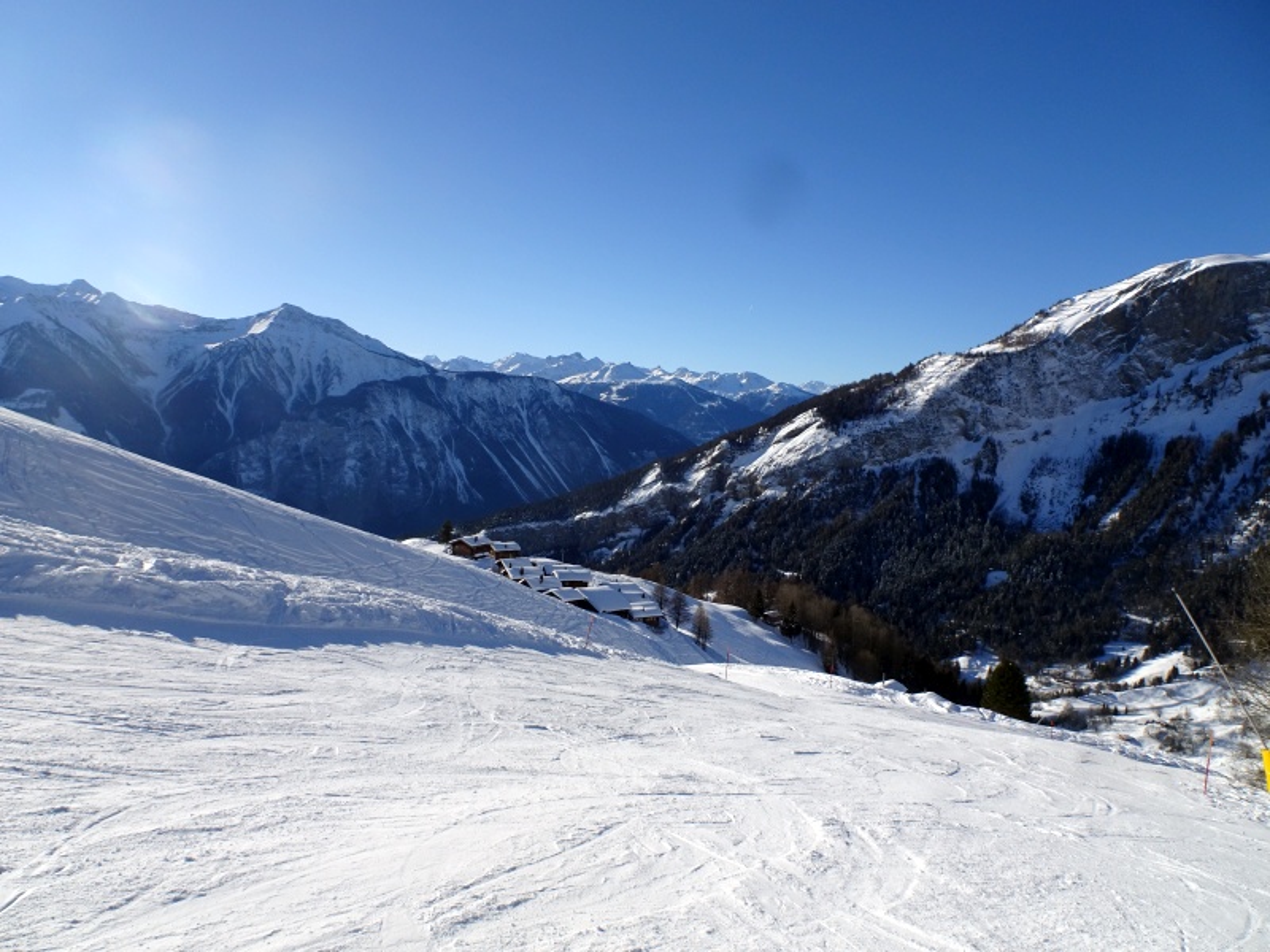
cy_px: 476
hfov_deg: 71.6
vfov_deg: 56.8
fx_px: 881
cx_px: 635
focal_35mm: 24
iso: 80
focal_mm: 4.1
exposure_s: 1/1600
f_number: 3.5
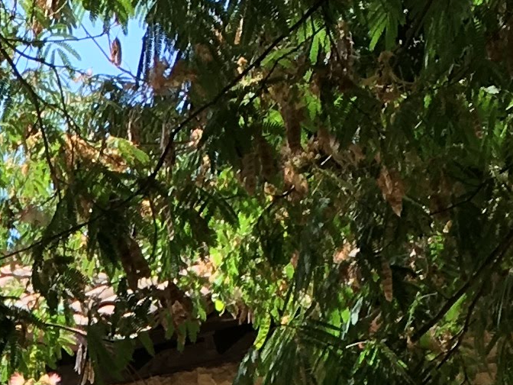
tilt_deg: +6.3
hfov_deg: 11.0
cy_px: 984
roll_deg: +3.2
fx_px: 2579
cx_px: -182
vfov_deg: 7.8
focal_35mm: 174
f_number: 2.2
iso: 25
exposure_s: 1/487
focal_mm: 4.15
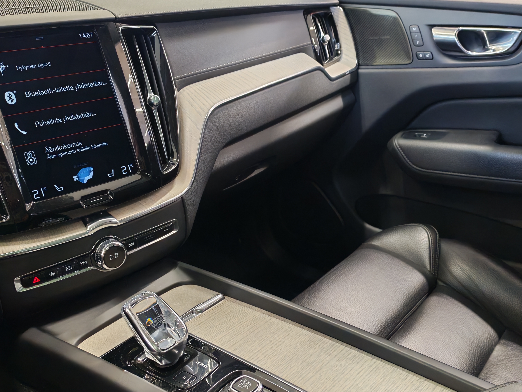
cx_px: 266
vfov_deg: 38.7
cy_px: 200
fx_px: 558
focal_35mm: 37
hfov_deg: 50.1
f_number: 1.9
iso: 1356
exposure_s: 1/100
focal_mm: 6.12
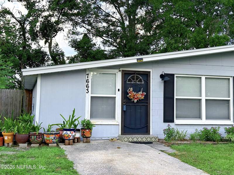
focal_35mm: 48
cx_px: 117
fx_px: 324
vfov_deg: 30.3
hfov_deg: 39.7
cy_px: 88
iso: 80
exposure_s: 1/754
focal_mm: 6.76
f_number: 1.78
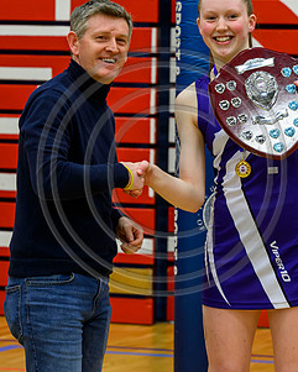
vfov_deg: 9.3
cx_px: 221
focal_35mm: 208
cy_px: 171
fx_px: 2292
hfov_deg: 7.4
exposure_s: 1/250
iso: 3200
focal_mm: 99
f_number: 5
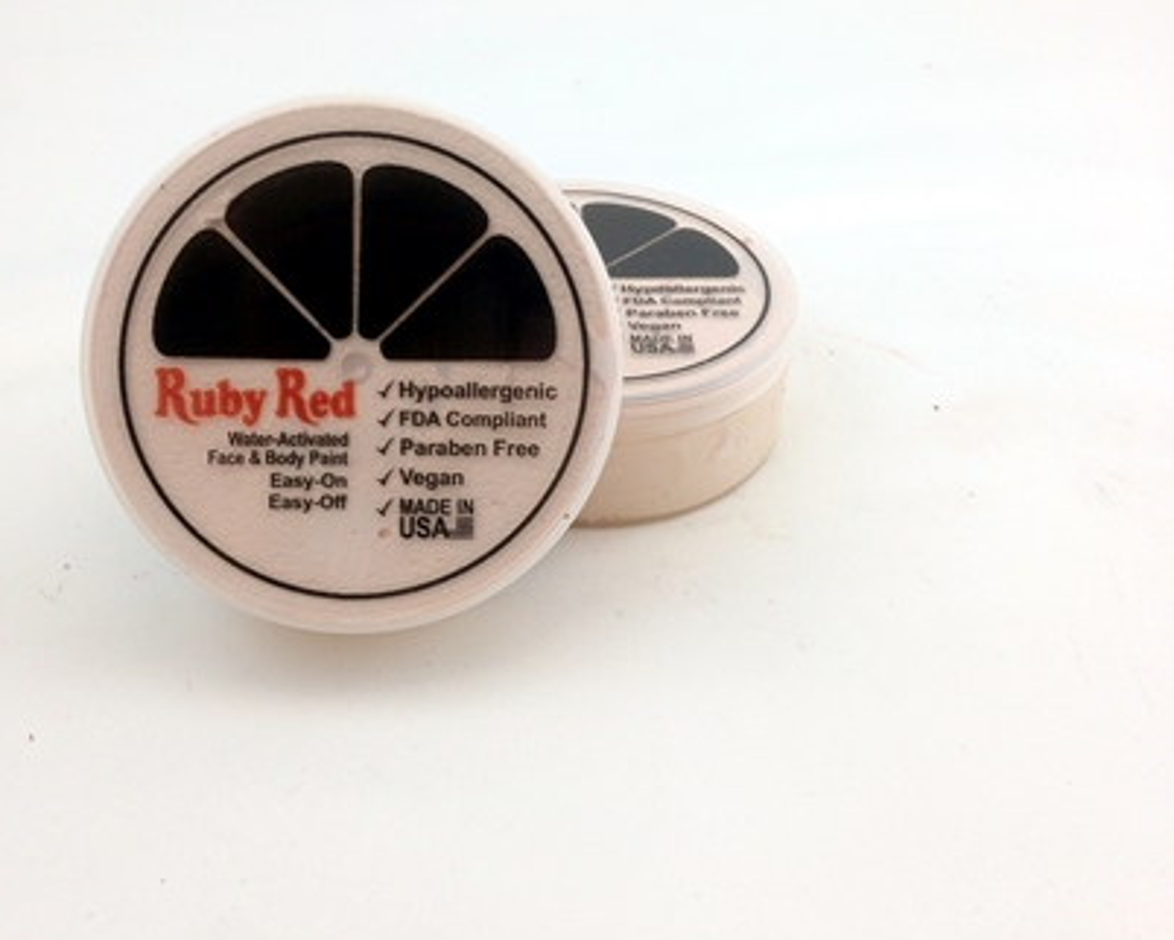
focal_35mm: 44
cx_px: 575
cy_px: 350
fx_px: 1530
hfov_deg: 42.0
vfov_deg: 34.0
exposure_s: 1/120
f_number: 2.4
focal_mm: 4.12
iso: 50
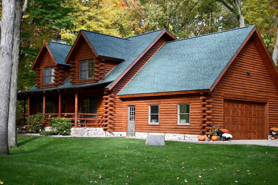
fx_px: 386
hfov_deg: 39.6
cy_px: 92
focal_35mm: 50
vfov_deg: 27.0
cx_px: 139
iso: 100
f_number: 1.8
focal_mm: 50
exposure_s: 1/500
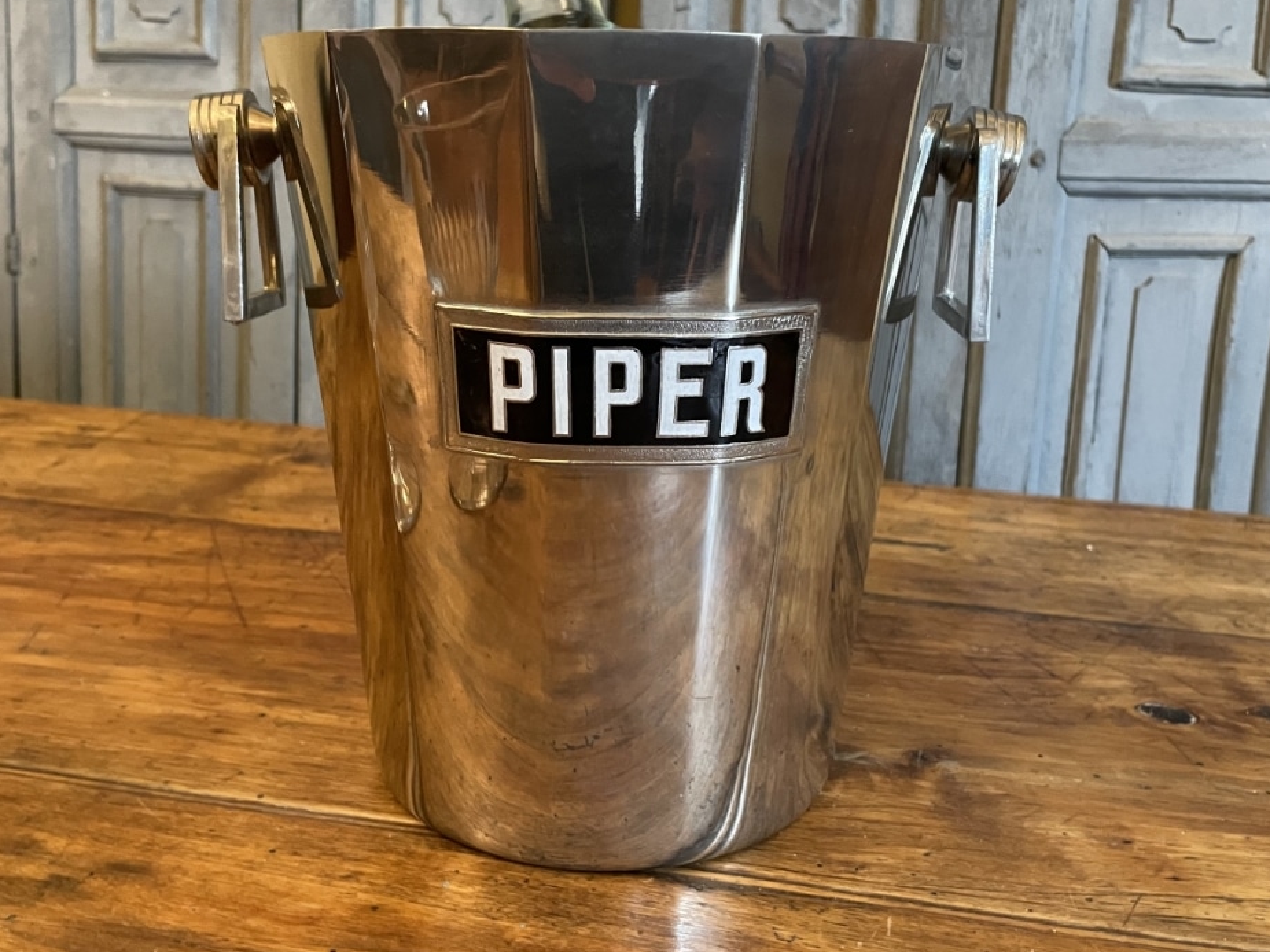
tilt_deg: -12.1
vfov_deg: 41.6
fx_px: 1247
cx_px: 624
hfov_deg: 54.0
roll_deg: -1.7
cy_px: 394
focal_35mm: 34
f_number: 1.6
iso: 500
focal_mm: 4.2
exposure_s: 1/33
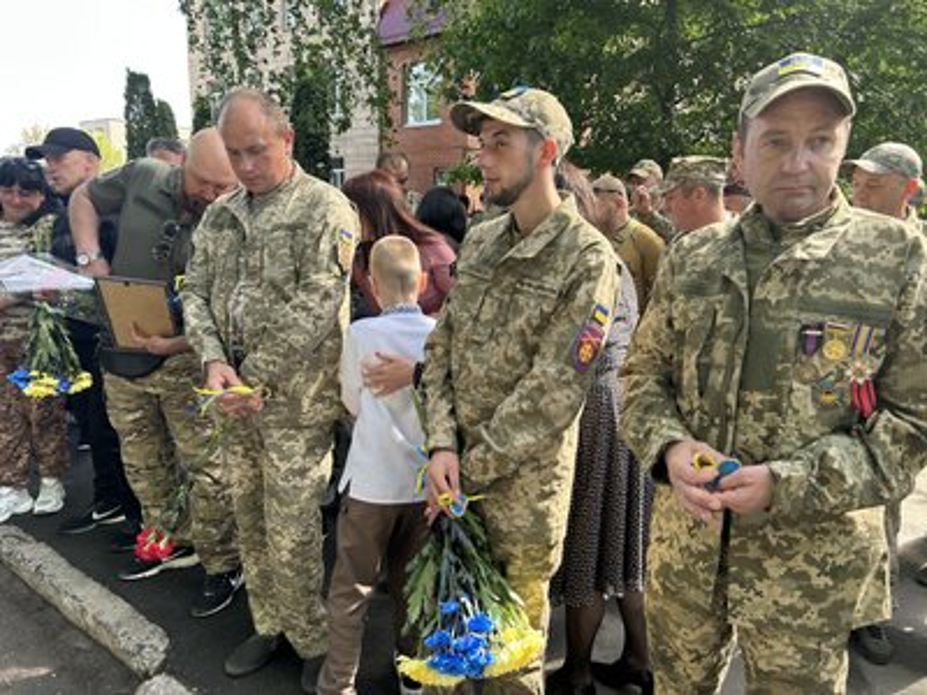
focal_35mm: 26
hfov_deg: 67.3
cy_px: 348
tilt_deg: -10.9
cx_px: 464
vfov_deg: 53.1
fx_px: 696
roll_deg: -1.2
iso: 40
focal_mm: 5.7
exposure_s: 1/198
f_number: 1.5
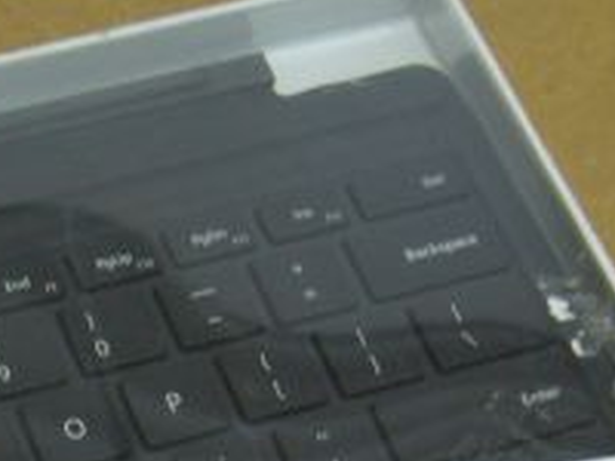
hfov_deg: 13.7
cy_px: 673
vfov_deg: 10.3
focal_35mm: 140
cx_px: -92
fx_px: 2487
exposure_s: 1/30
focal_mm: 5.8
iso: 80
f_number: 2.8
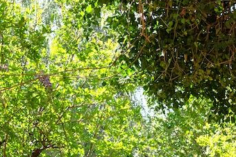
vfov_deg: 7.1
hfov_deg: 10.6
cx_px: 93
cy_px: 169
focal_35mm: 194
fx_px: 1272
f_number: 5.6
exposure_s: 1/200
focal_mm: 55
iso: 200
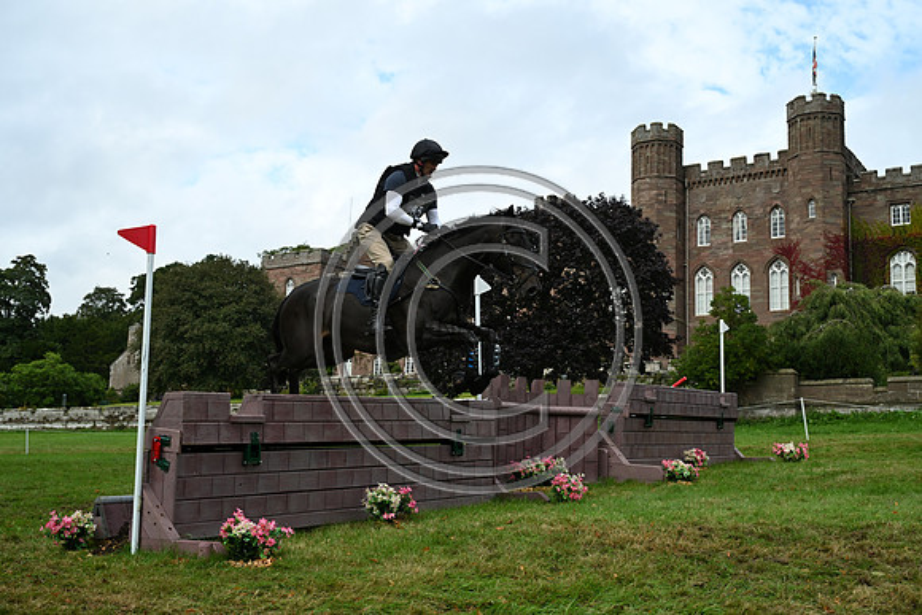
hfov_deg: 48.4
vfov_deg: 33.4
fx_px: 1025
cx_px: 461
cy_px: 308
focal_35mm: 40
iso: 400
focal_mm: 40
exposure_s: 1/1250
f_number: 5.6
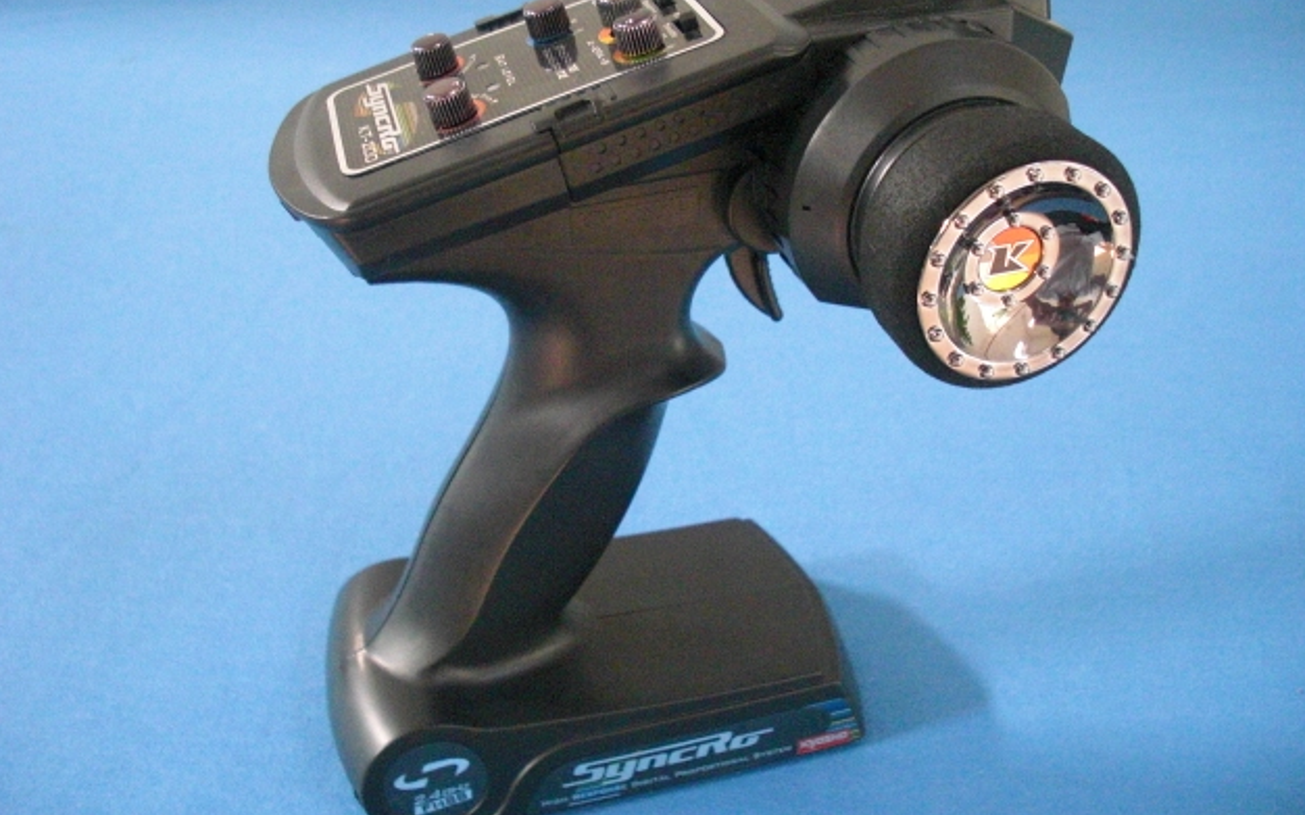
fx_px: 1387
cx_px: 644
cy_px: 350
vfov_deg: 32.7
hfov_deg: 50.4
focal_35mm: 39
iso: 800
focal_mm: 6.3
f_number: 2.8
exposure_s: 1/60
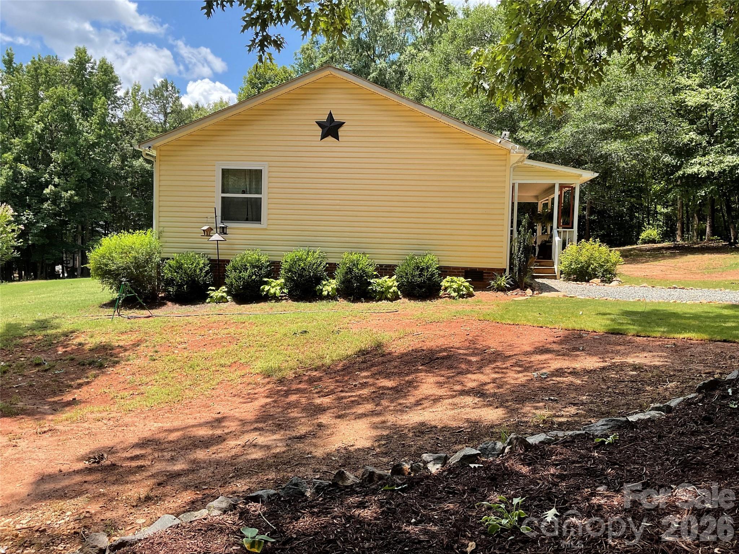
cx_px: 370
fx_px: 619
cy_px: 277
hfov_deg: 61.7
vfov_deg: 48.2
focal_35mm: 29
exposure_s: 1/568
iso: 16
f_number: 1.8
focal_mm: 3
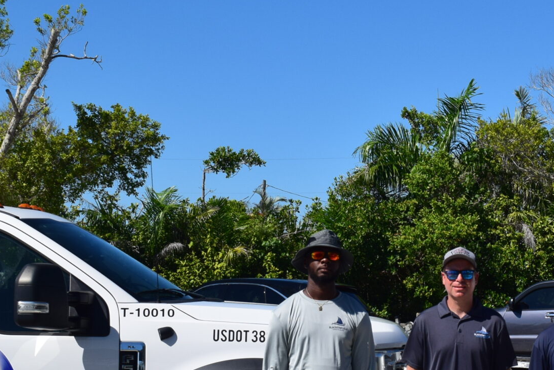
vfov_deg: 15.0
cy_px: 288
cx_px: 433
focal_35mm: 91
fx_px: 1401
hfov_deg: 22.1
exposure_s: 1/640
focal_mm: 26
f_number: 11
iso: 200
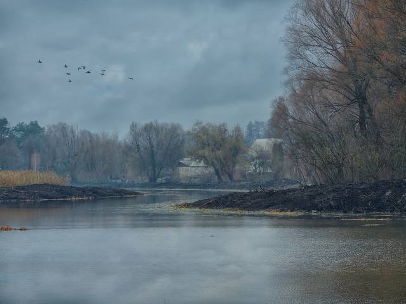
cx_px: 203
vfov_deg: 8.0
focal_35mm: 185
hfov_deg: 10.7
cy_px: 152
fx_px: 2170
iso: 100
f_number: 4.6
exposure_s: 1/125
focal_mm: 33
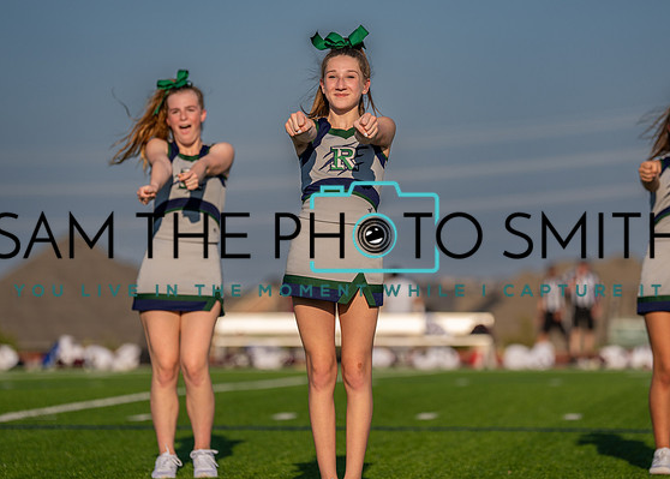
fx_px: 3541
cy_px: 195
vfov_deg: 7.7
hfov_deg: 10.8
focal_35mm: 186
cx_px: 372
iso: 100
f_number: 2.8
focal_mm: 144
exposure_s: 1/5000
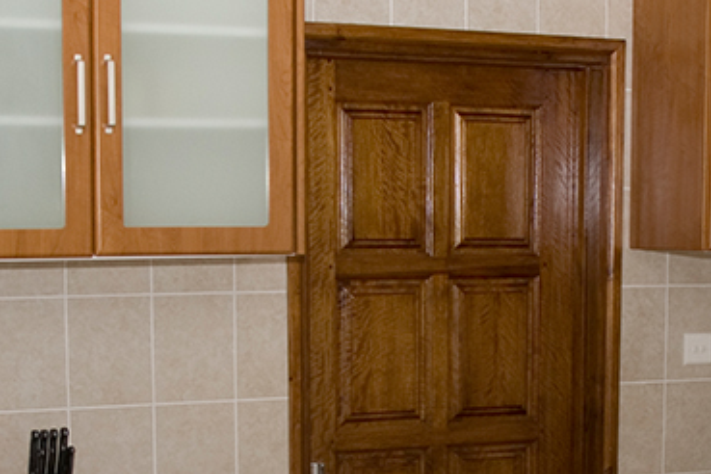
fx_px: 1718
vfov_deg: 15.2
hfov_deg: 23.4
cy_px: 557
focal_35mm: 87
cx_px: 416
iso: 200
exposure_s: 1/80
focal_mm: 18
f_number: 5.6
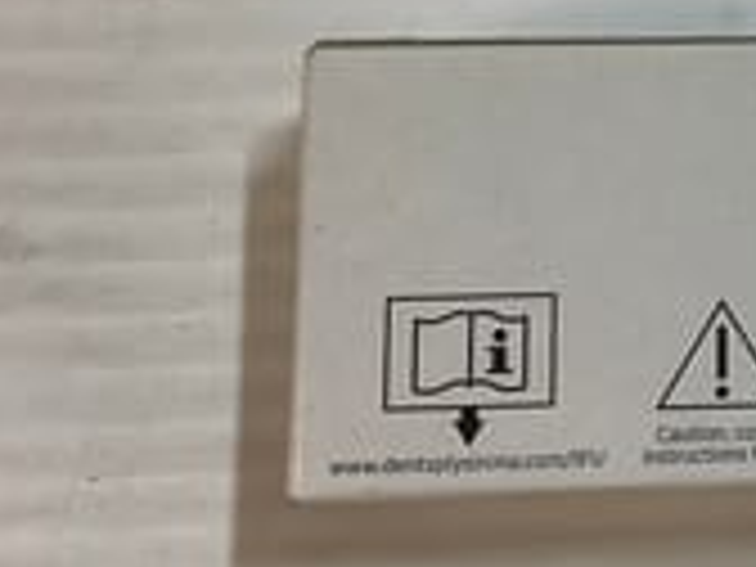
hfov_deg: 19.5
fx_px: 2009
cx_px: 1008
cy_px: 61
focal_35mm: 92
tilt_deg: -79.5
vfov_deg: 15.9
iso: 100
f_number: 2.4
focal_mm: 3.3
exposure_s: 1/50
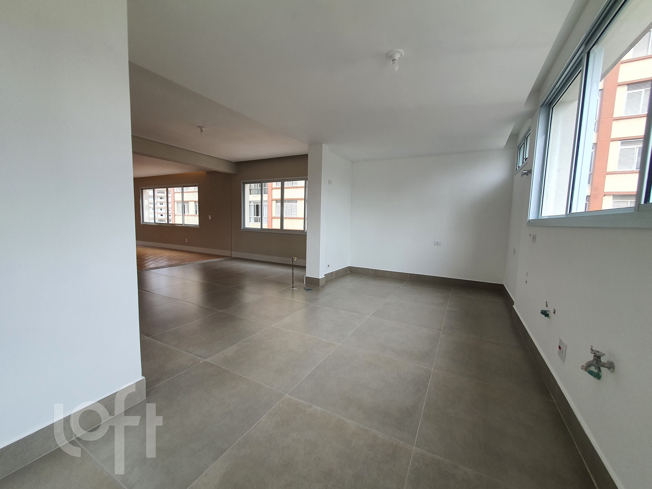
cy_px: 244
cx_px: 326
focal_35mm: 13
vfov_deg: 89.9
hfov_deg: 106.2
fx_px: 245
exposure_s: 1/128
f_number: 2.2
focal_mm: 1.8
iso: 50
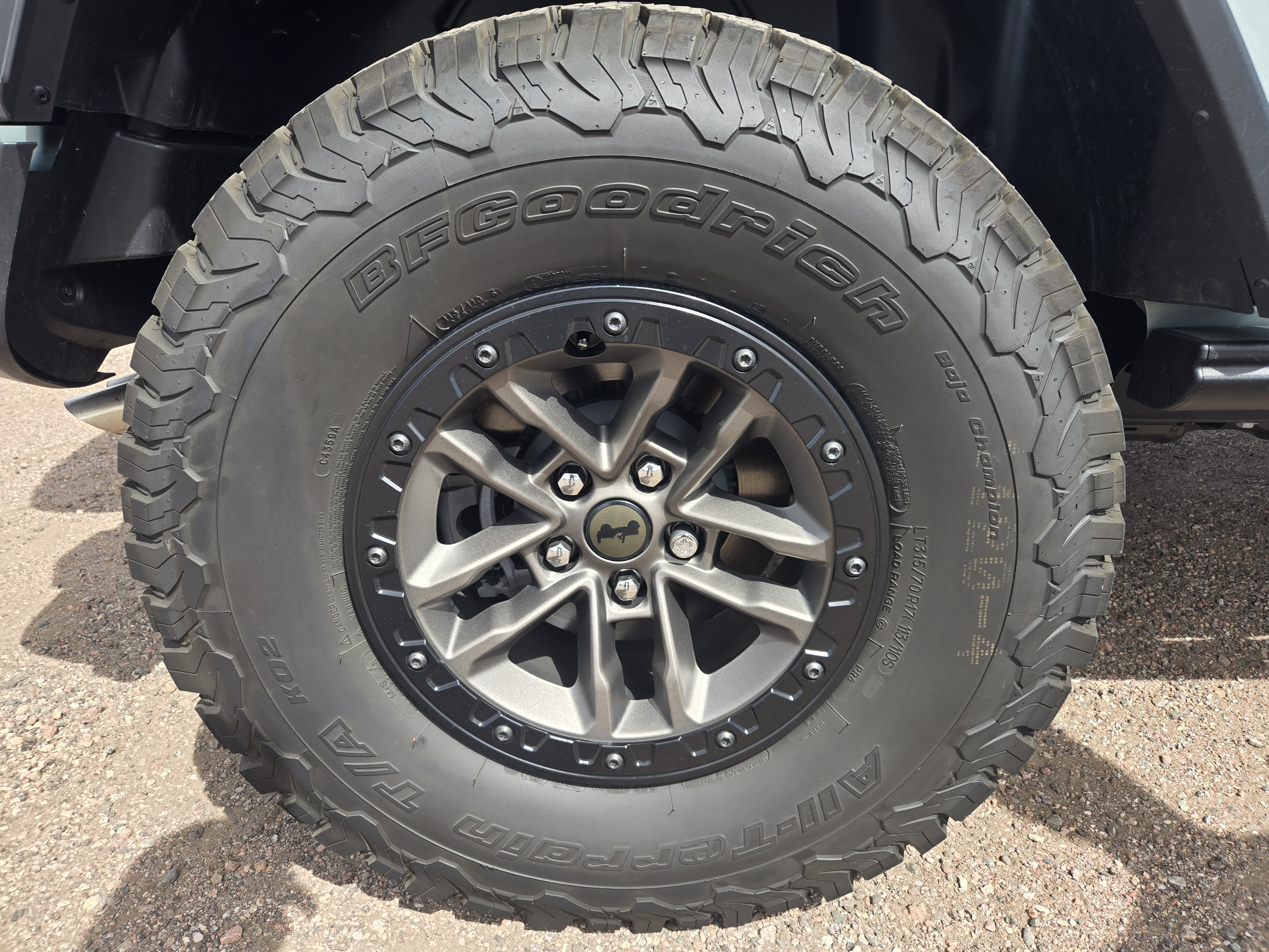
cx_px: 634
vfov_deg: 58.9
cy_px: 476
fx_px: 843
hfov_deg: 73.9
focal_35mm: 23
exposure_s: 1/467
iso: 25
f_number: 1.8
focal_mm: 5.4
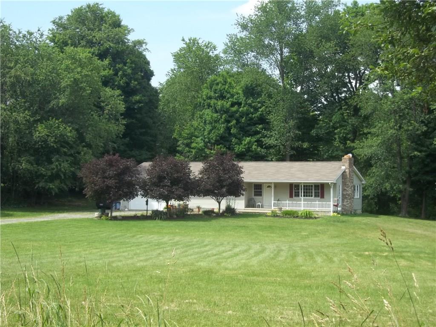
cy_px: 164
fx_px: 768
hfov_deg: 31.7
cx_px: 218
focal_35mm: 61
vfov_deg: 24.0
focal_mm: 11
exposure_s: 1/250
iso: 64
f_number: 4.1
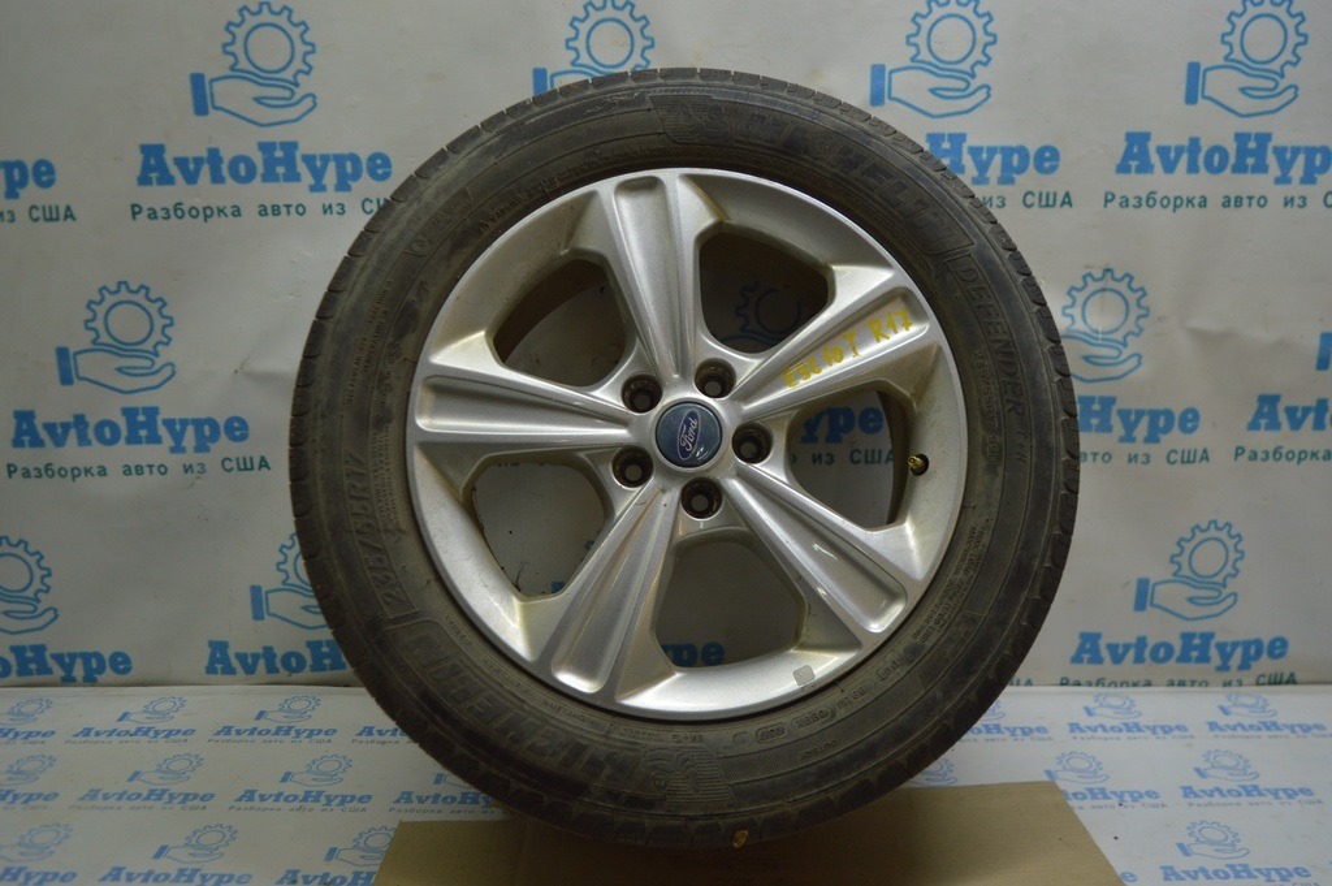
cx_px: 666
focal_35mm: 32
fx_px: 1165
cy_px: 443
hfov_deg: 59.5
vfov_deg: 41.6
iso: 400
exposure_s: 1/125
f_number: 3.8
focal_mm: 21
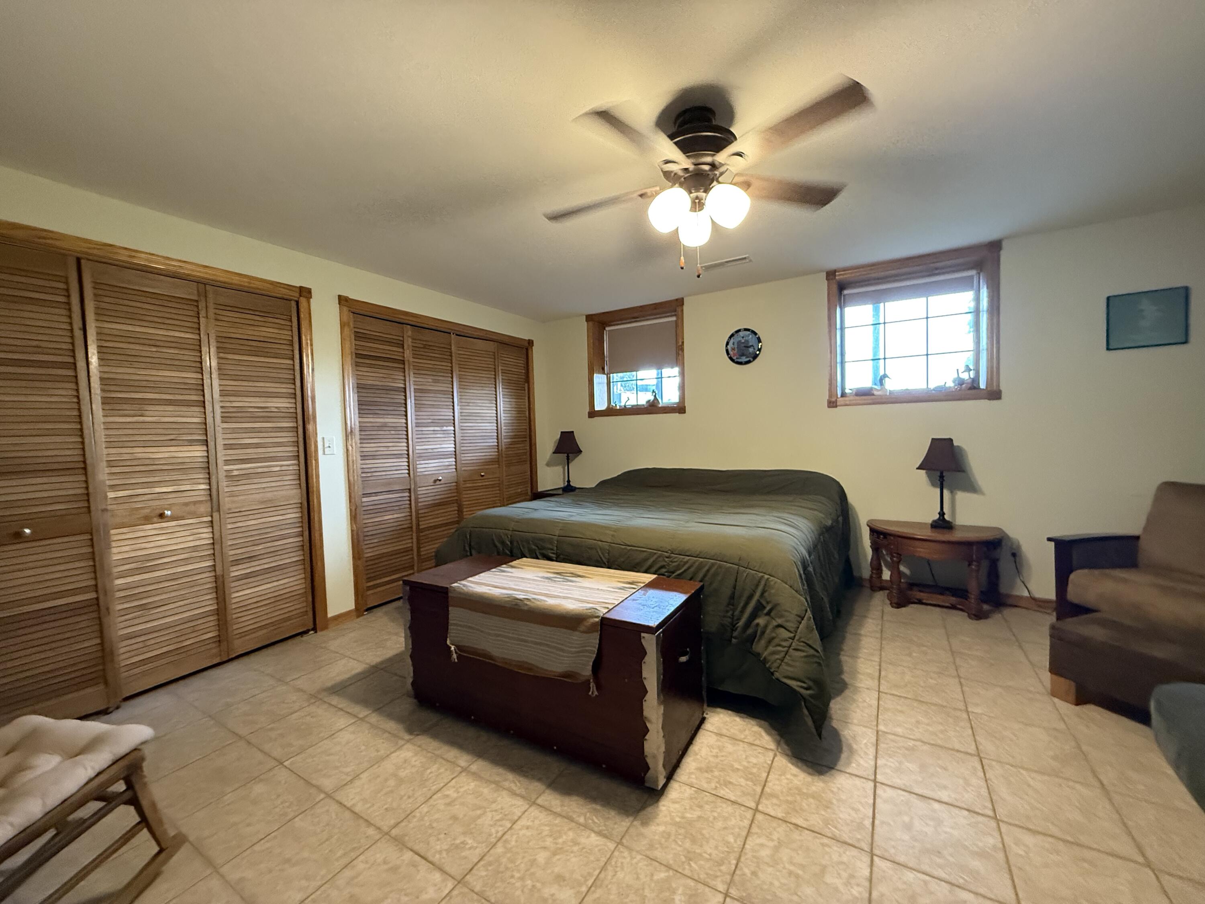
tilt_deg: -1.7
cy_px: 452
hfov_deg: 102.1
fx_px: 487
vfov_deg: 85.7
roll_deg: +2.2
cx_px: 602
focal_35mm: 14
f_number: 2.2
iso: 640
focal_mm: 2.22
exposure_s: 1/60
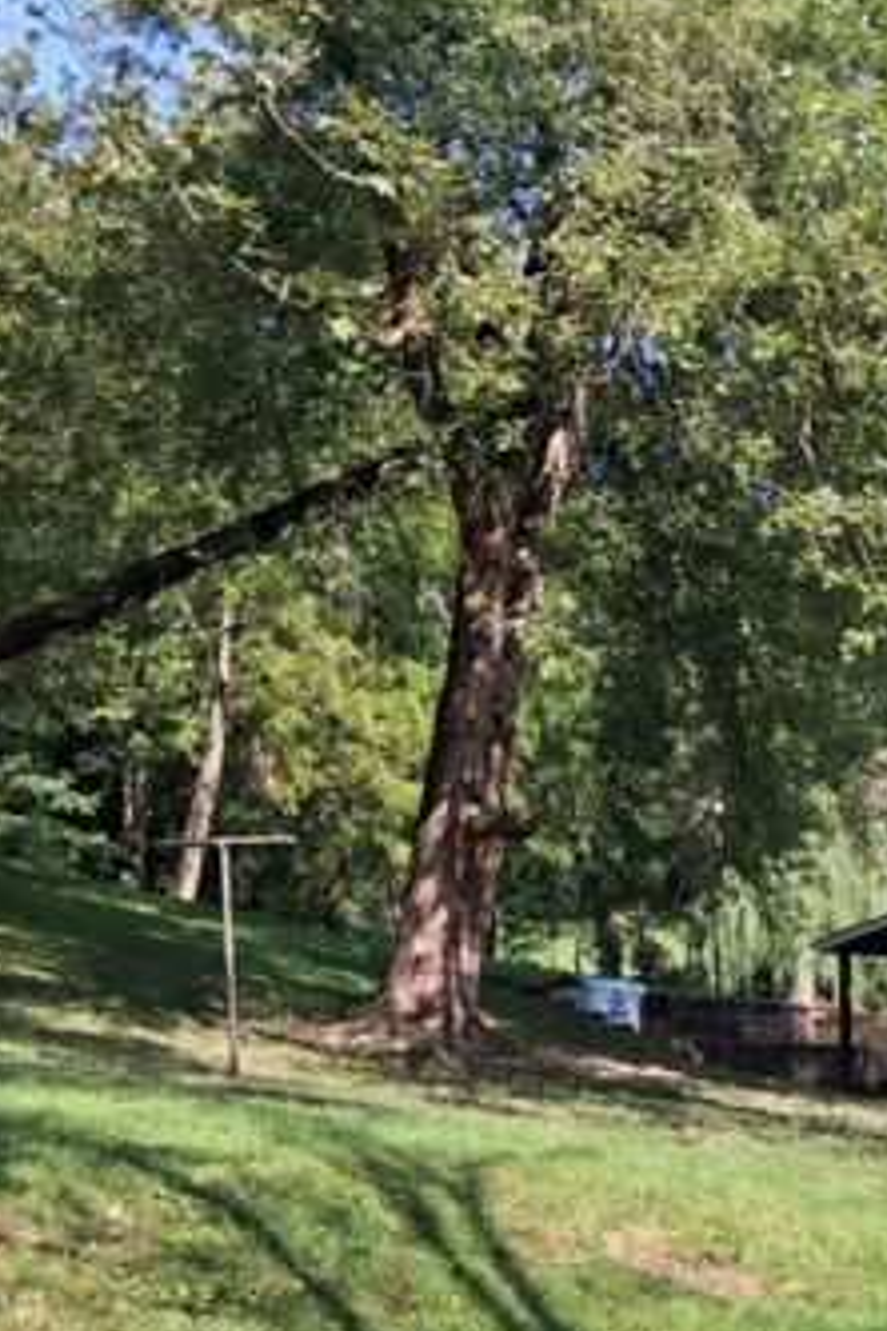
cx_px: 607
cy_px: 831
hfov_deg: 20.8
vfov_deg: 30.8
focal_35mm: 65
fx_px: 2402
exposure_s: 1/255
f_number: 1.8
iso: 25
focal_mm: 3.98
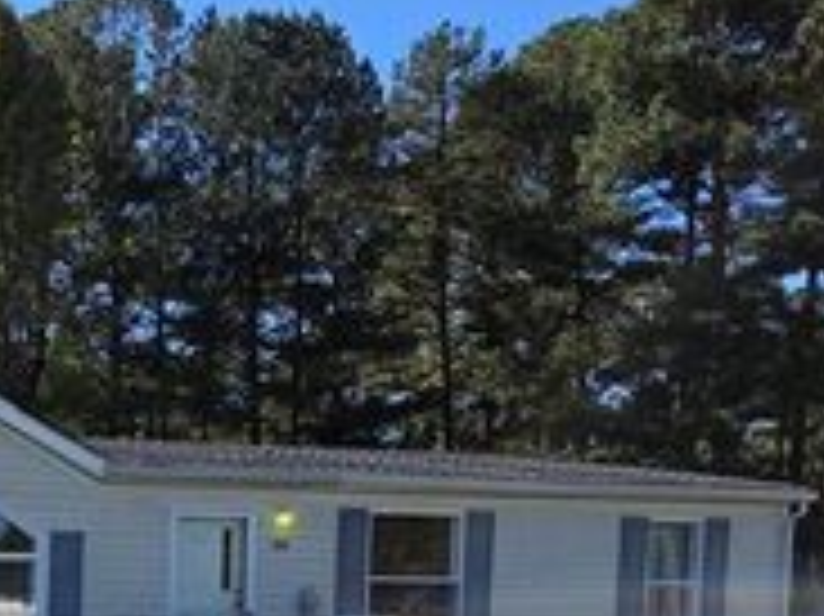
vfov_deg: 21.5
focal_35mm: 63
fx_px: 1499
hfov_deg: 27.0
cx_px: -180
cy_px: 749
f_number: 1.8
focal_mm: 5.4
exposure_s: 1/3882
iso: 80
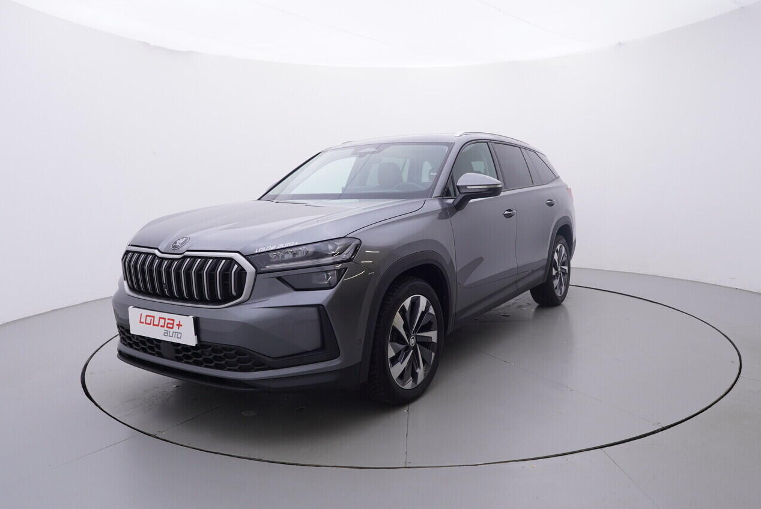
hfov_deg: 70.1
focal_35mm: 26
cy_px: 251
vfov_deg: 50.4
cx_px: 412
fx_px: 541
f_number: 5
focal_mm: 15
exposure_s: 1/80
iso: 200
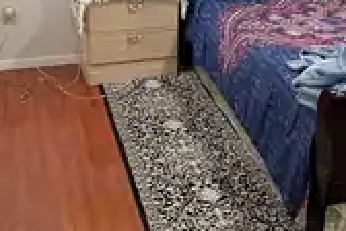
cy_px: -4
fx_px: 596
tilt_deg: -16.3
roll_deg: -3.3
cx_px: 284
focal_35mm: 62
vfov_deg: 21.1
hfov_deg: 31.4
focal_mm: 5.1
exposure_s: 1/60
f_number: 1.6
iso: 200
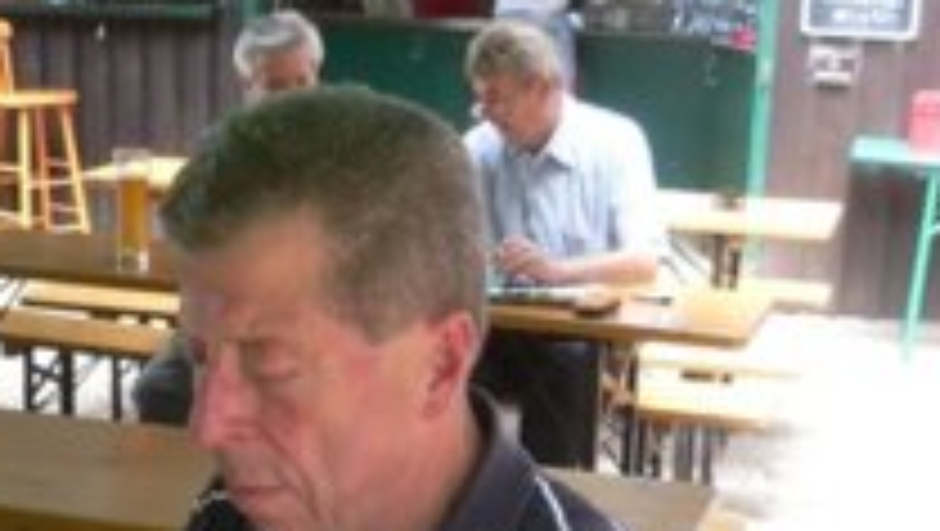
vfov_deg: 16.3
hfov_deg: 28.9
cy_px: 486
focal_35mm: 73
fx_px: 1821
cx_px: 468
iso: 100
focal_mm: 5.8
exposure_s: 1/25
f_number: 2.8
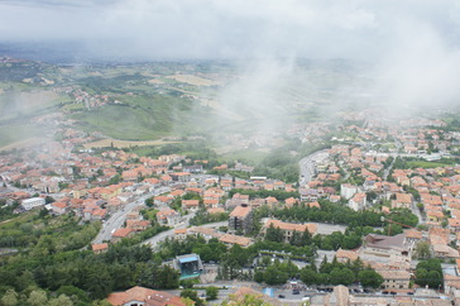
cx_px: 298
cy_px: 146
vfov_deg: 39.9
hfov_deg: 56.3
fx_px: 421
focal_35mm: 33
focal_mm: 16
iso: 200
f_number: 6.3
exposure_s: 1/160
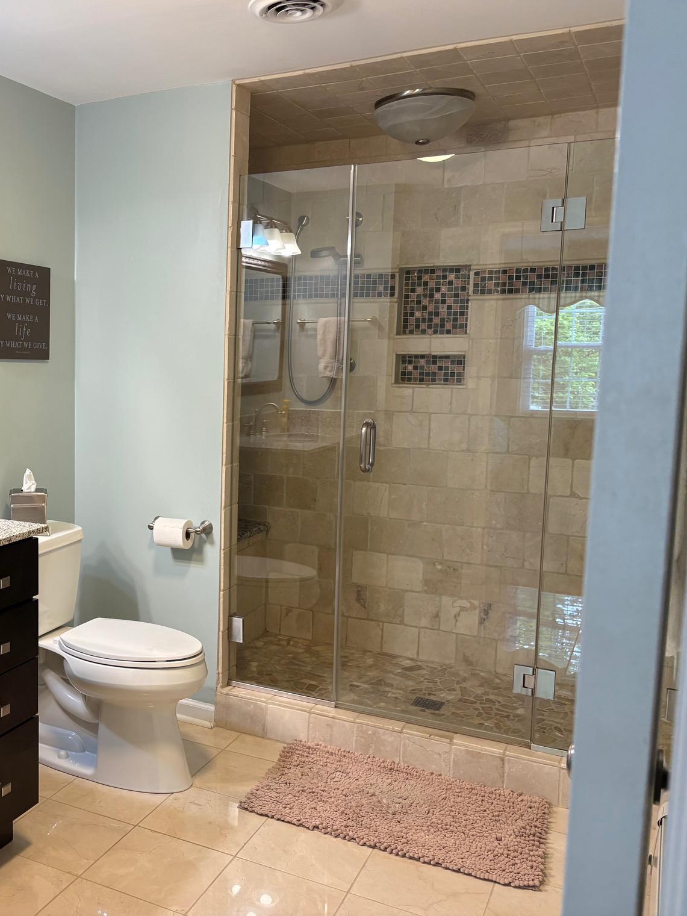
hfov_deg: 38.5
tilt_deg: -6.3
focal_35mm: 35
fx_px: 926
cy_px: 456
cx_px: 97
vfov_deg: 52.6
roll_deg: -0.3
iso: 100
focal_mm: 5.96
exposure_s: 1/60
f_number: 1.6
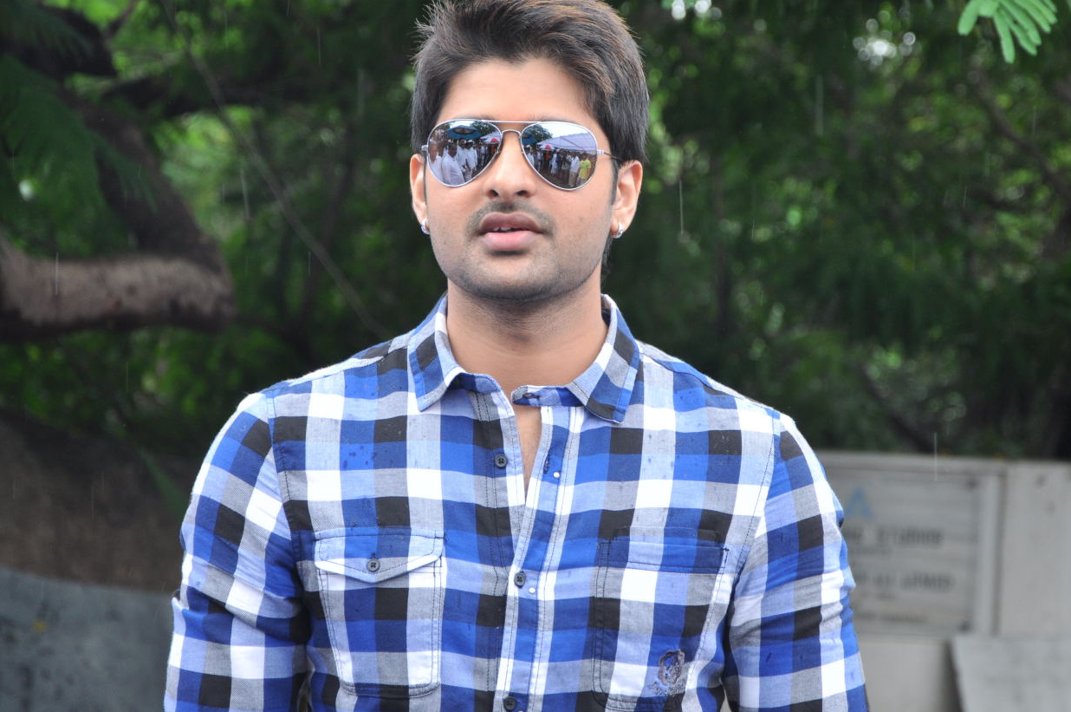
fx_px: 4328
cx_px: 576
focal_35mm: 146
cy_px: 317
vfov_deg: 9.4
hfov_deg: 14.1
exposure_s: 1/160
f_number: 5.6
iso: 250
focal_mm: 75
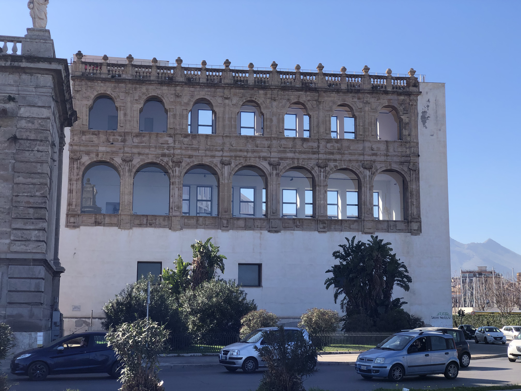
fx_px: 783
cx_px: 260
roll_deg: +0.6
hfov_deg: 36.8
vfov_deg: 28.0
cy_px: 196
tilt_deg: +9.1
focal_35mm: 52
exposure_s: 1/827
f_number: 2.4
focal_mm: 6
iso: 16
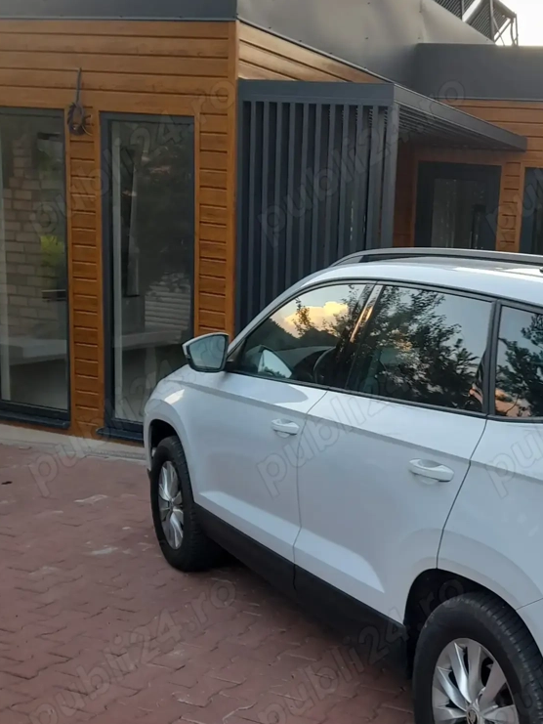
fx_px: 941
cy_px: 460
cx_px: 474
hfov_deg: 30.9
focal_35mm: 45
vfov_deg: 41.7
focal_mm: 4.6
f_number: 2
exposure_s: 1/50
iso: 50
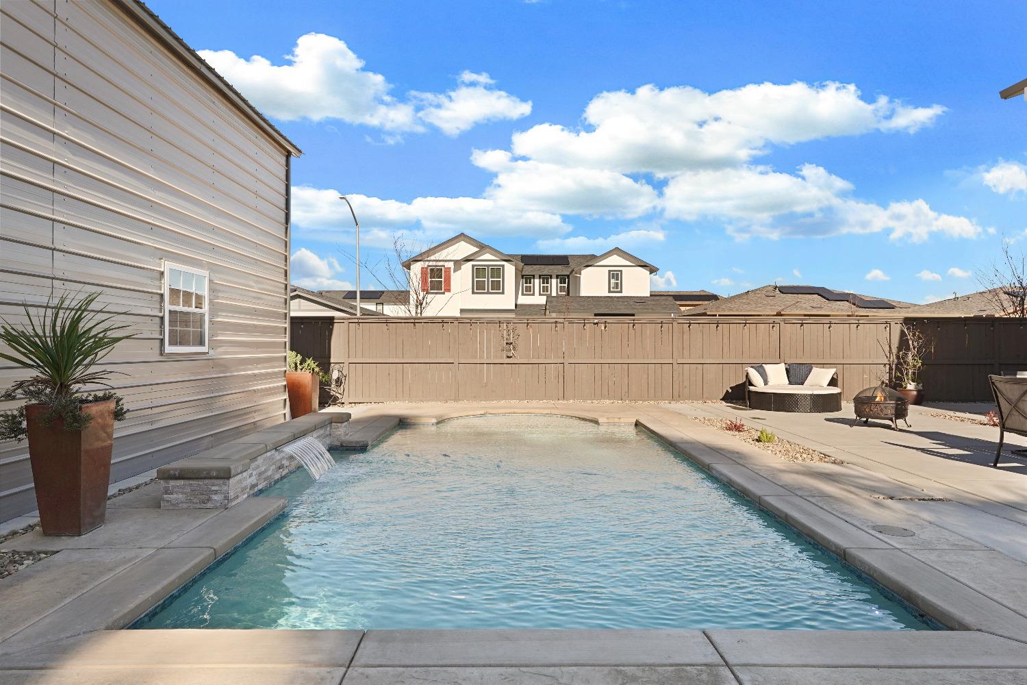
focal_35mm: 22
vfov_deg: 56.1
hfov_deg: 77.3
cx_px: 514
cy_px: 342
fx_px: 642
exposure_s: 1/160
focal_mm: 22.5
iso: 400
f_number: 11
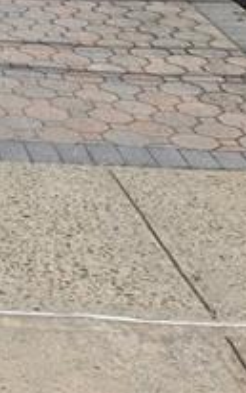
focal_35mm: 121
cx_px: -492
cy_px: -309
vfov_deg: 15.0
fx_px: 1296
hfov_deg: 8.9
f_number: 1.7
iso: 64
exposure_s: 1/10000
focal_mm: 6.3
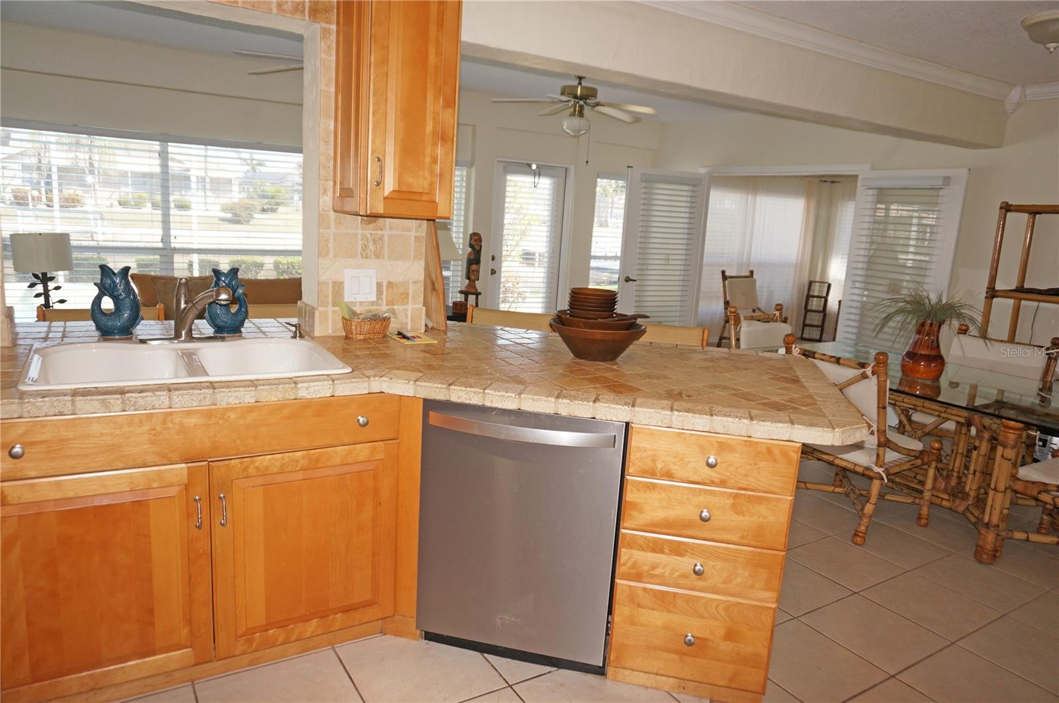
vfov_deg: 53.0
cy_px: 352
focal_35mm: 24
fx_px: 705
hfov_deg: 73.8
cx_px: 530
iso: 250
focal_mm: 16
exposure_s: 1/160
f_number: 4
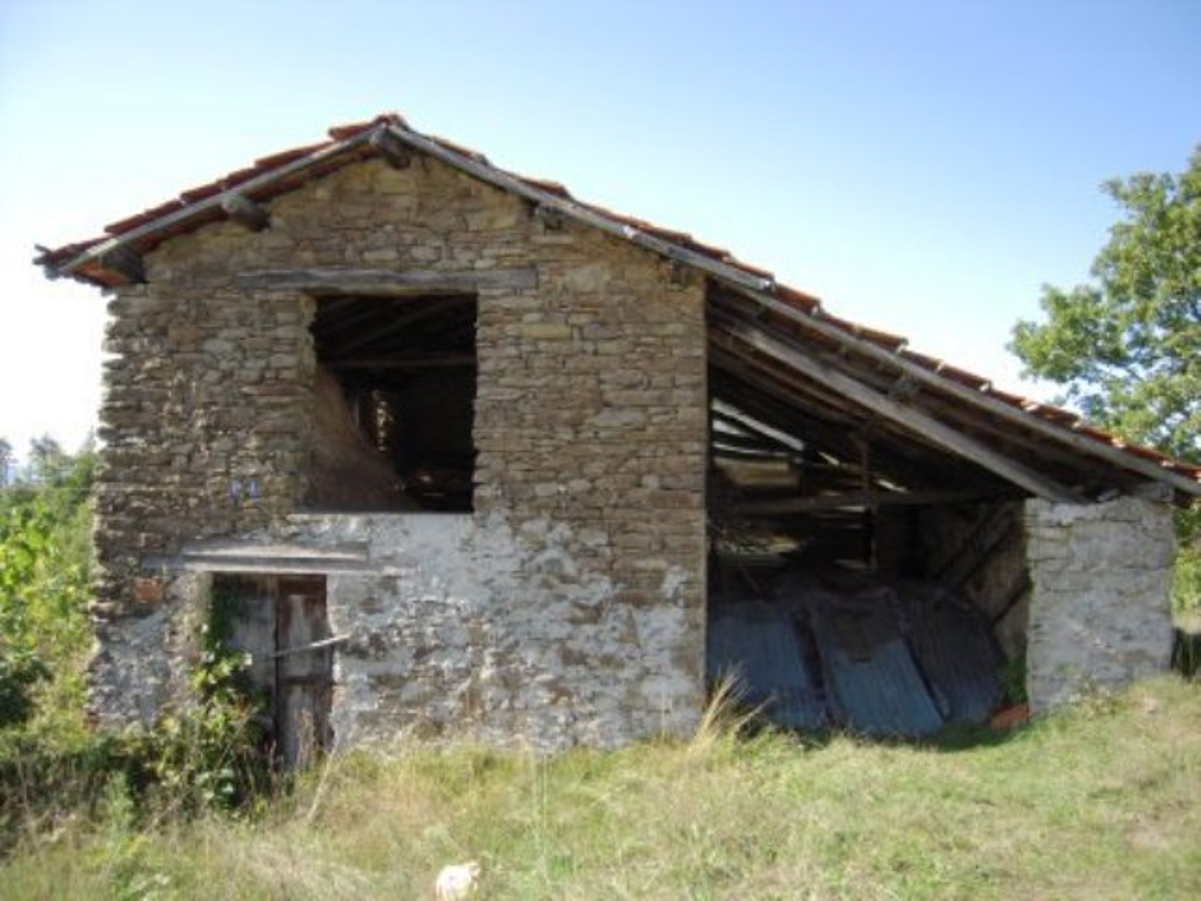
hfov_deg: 63.4
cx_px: 600
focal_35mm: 28
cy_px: 450
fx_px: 971
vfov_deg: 49.7
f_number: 2.7
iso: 100
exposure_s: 1/400
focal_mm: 5
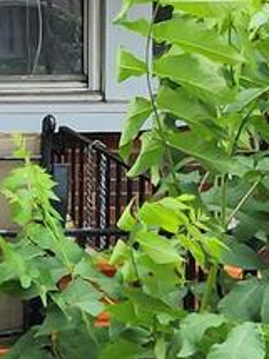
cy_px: 63
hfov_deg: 14.2
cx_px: -200
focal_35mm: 93
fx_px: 965
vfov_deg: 20.8
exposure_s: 1/963
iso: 50
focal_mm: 2.2
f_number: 2.2
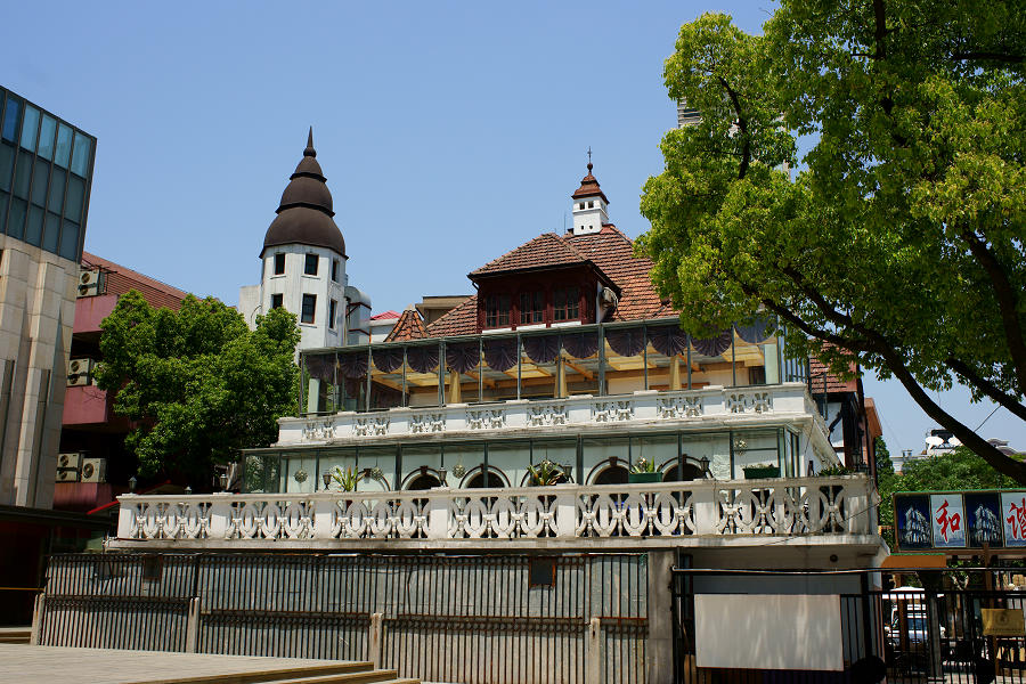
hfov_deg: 54.4
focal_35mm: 35
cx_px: 513
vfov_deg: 37.9
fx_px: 997
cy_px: 342
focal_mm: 35
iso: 100
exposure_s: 1/500
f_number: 6.7
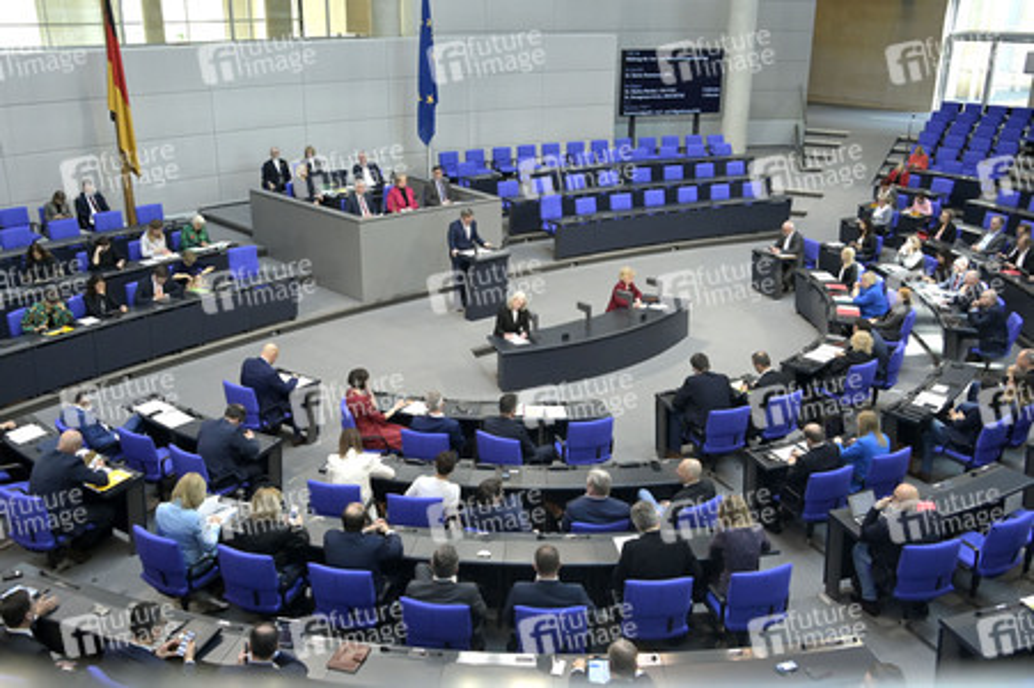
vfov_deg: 41.1
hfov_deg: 58.8
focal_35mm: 32
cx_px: 517
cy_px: 344
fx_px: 918
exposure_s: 1/500
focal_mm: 32
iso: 10000
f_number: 5.6
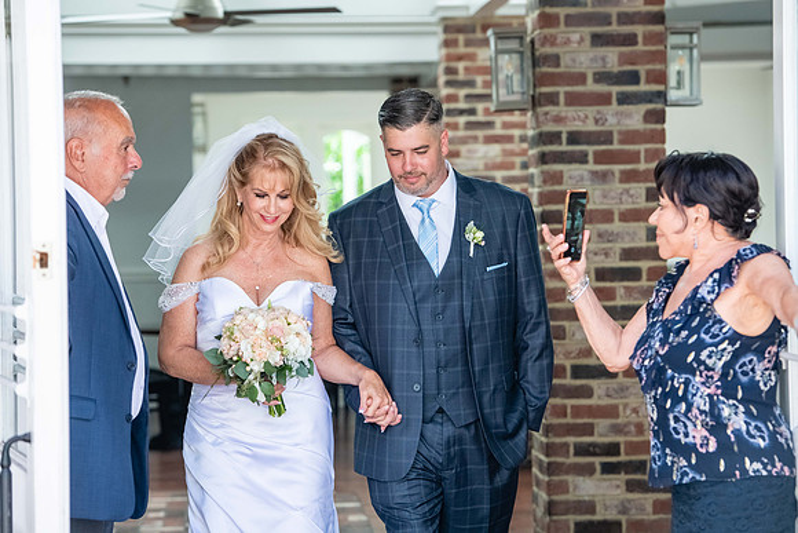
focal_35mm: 122
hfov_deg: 16.8
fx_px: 2705
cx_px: 399
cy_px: 266
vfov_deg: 11.2
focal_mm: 122
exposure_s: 1/400
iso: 640
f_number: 4.5
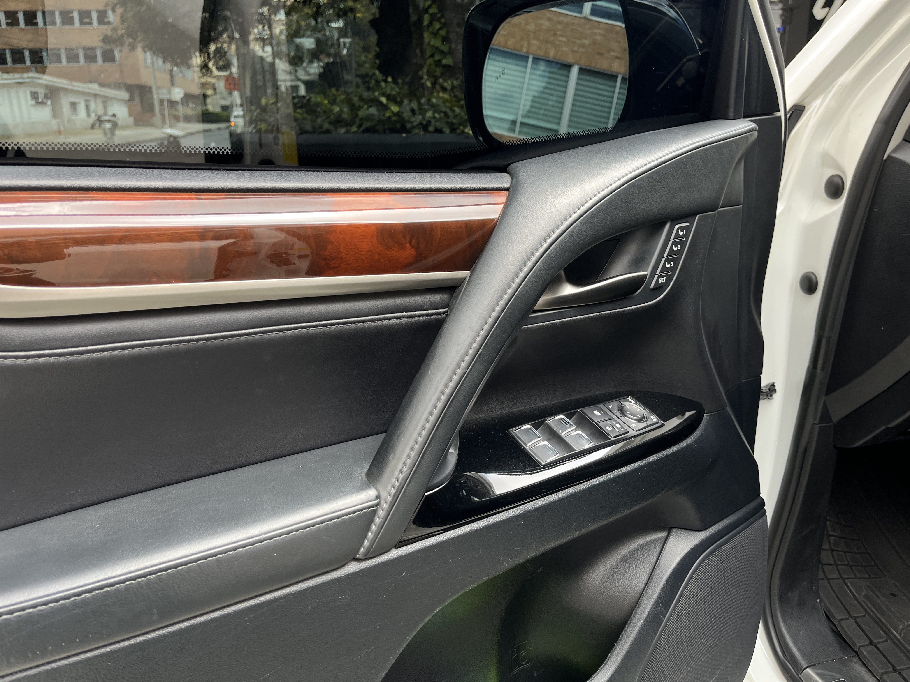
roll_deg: +0.9
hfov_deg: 67.3
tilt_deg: -19.2
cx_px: 455
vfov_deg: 53.1
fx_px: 683
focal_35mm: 26
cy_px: 341
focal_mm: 5.1
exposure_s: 1/122
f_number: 1.6
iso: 50
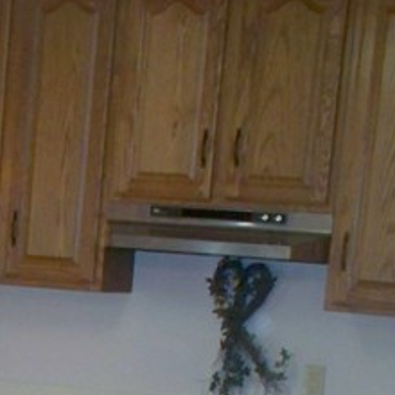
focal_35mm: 148
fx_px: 1911
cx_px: -470
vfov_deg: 11.3
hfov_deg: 10.5
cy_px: 600
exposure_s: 1/30
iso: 200
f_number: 2.8
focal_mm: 7.54
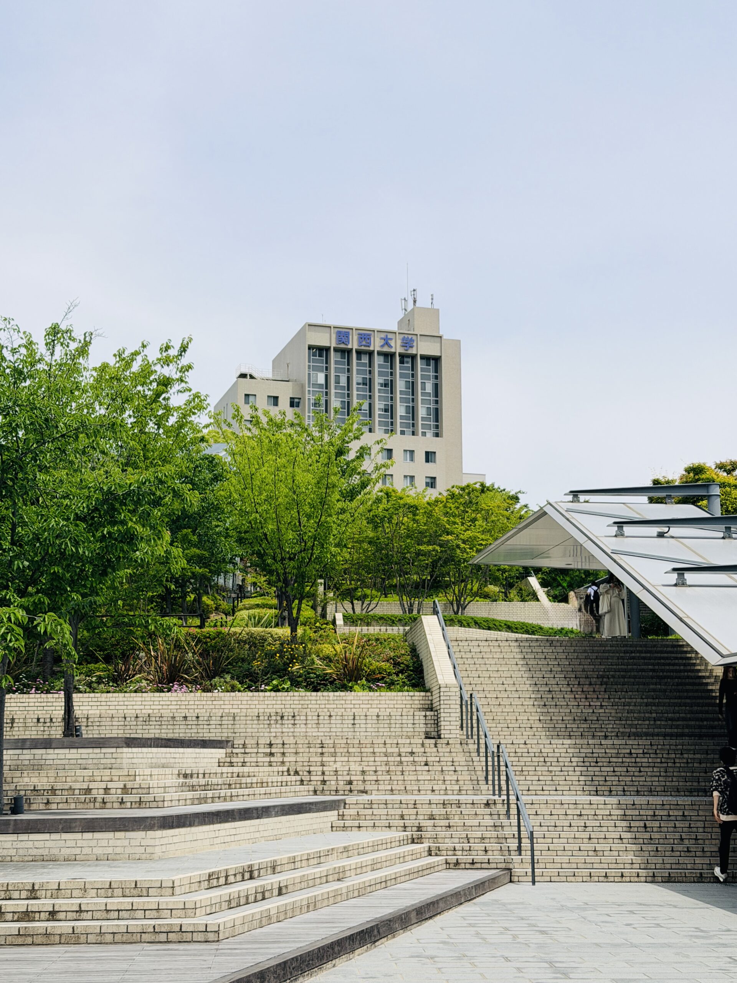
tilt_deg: +11.8
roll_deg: +2.0
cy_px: 492
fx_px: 1363
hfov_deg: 30.3
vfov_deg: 39.7
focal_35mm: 48
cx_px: 368
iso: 64
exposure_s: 1/9901
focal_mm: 6.76
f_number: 1.78
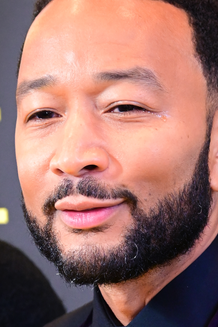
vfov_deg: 10.8
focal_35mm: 191
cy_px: 213
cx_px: 130
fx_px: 1737
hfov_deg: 7.2
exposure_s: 1/125
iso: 6400
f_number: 6.3
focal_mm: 110
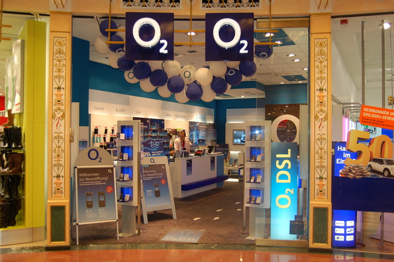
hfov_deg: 57.3
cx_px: 197
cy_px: 131
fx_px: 361
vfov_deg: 39.9
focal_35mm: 33
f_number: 3.8
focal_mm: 22
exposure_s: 1/60
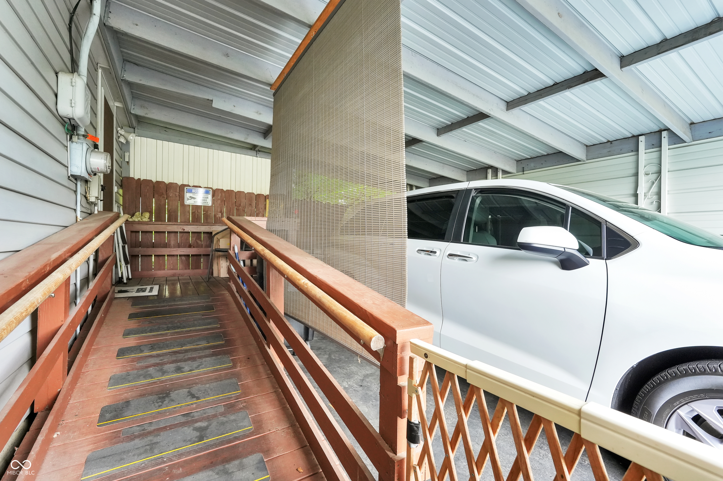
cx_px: 362
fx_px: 321
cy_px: 240
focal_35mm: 16
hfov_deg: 96.7
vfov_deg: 73.7
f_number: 8
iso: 2500
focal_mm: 16
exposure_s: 1/30
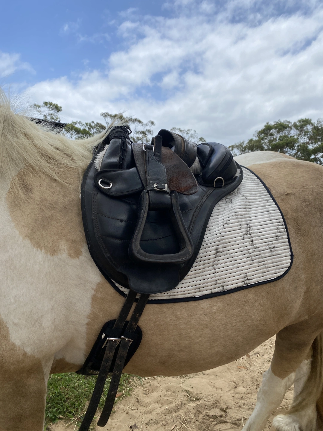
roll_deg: -3.2
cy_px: 216
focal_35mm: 26
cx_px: 162
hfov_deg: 53.1
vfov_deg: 67.3
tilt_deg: -4.8
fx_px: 323
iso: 32
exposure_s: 1/3731
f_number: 1.8
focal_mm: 4.25
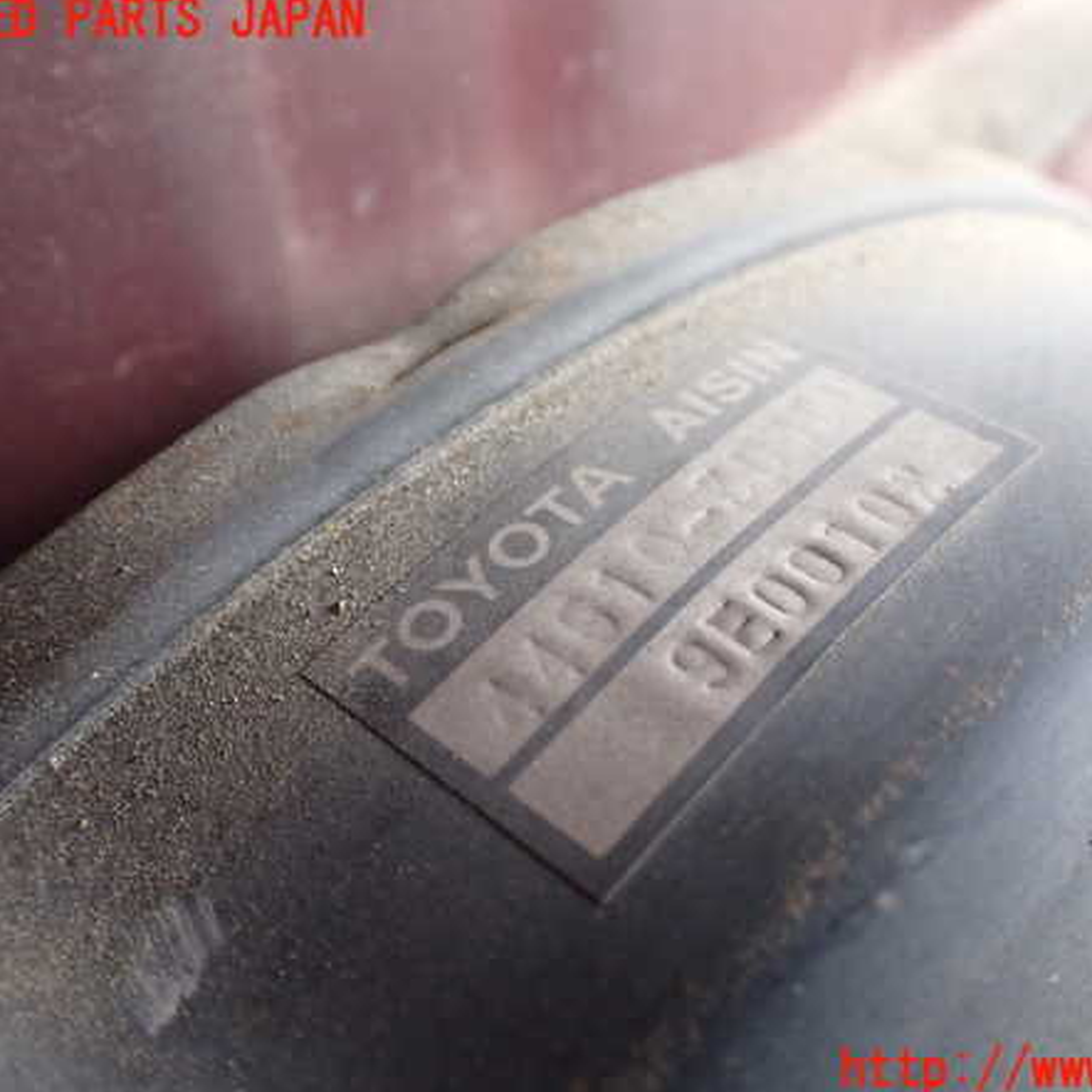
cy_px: 546
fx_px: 1285
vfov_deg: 46.0
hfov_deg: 45.8
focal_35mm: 36
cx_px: 657
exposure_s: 1/125
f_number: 2.3
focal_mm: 5.4
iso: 400
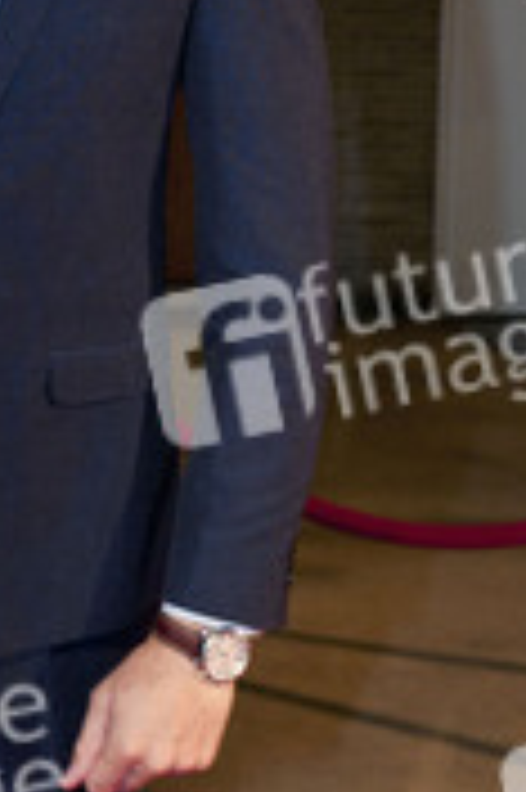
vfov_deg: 16.2
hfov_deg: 10.8
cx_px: -34
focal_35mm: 125
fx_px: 2745
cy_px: 117
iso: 1600
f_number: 5
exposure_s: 1/160
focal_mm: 55
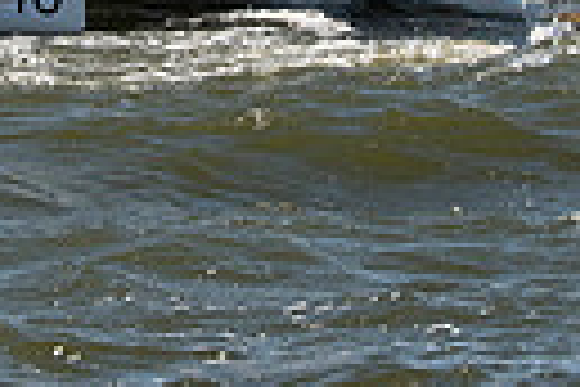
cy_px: -499
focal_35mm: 317
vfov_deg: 4.3
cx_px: -100
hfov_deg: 6.5
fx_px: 5107
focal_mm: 44
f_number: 5
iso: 400
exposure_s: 1/2500
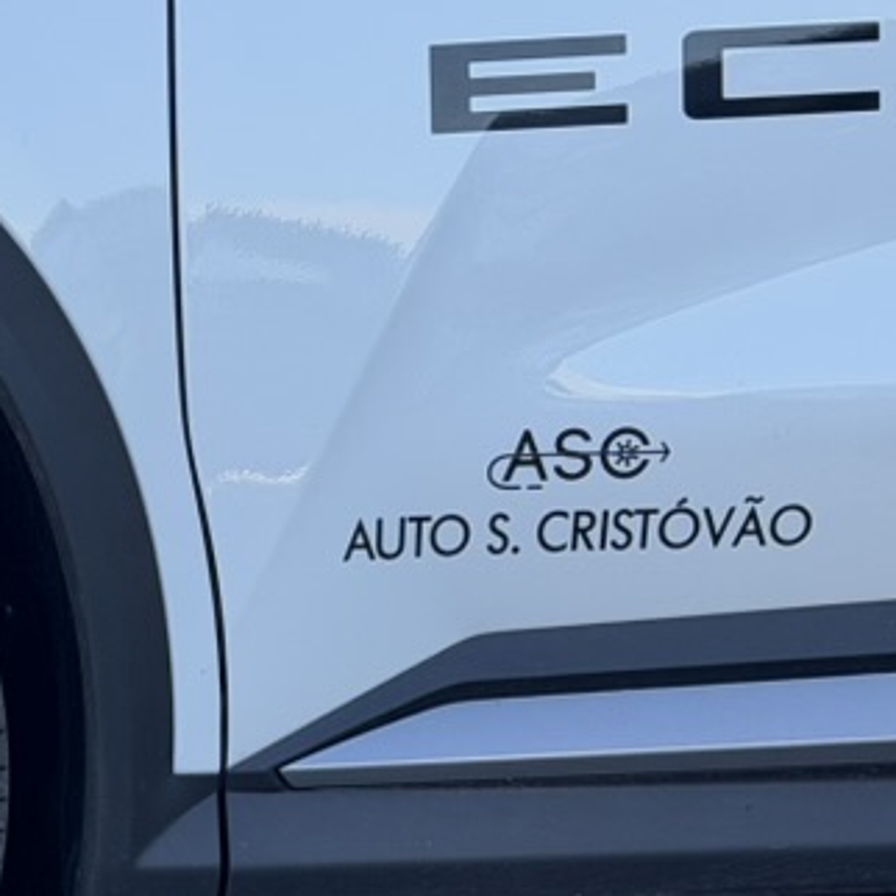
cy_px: 818
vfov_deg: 12.8
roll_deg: -0.3
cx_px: -501
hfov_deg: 12.2
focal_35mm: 135
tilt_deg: -4.2
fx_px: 3953
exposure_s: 1/534
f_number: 1.78
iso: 80
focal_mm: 6.76
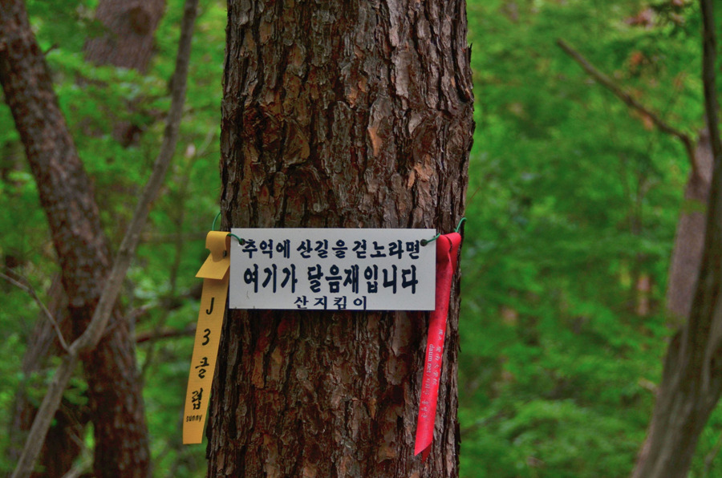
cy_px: 239
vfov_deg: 15.1
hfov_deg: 22.7
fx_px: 1801
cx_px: 361
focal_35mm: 90
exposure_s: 1/40
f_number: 4.8
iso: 200
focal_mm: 60
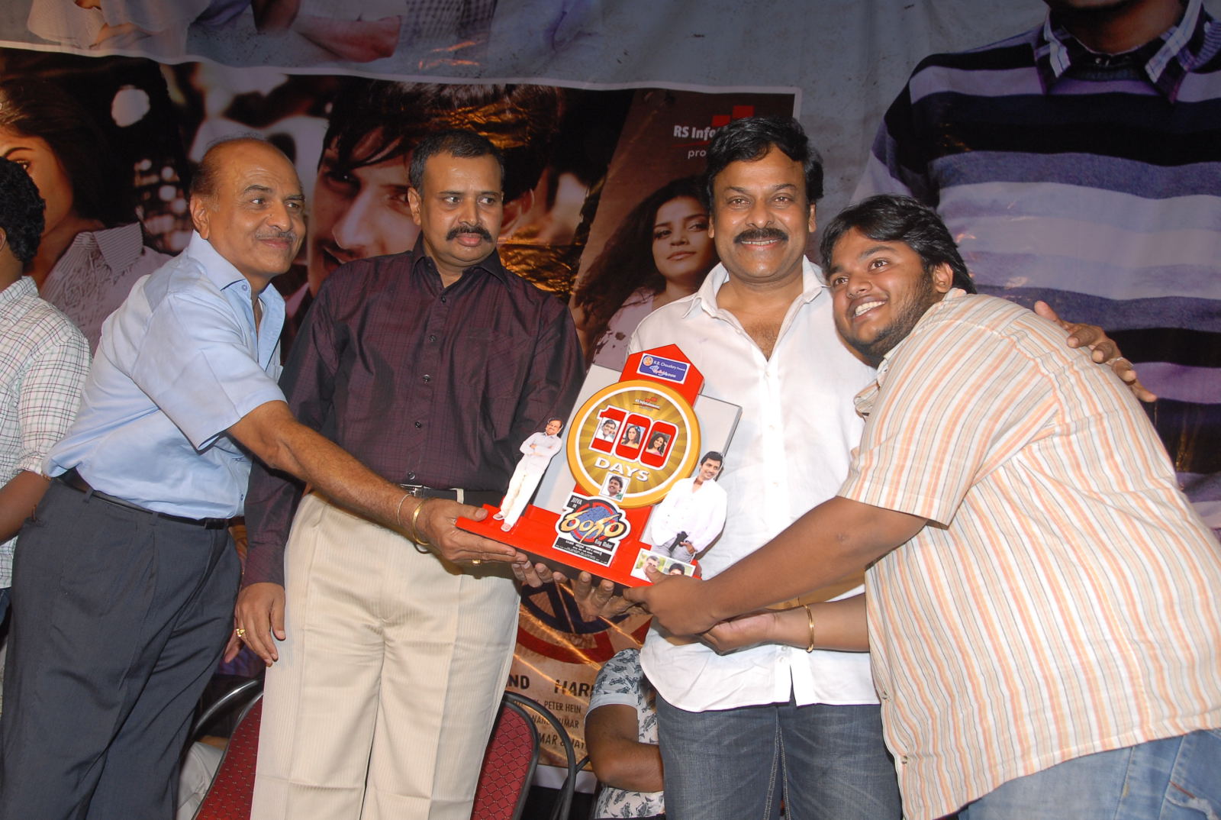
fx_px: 1427
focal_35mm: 42
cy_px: 410
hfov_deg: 46.3
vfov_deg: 32.0
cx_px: 610
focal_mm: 28
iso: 320
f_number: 6.3
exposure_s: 1/125
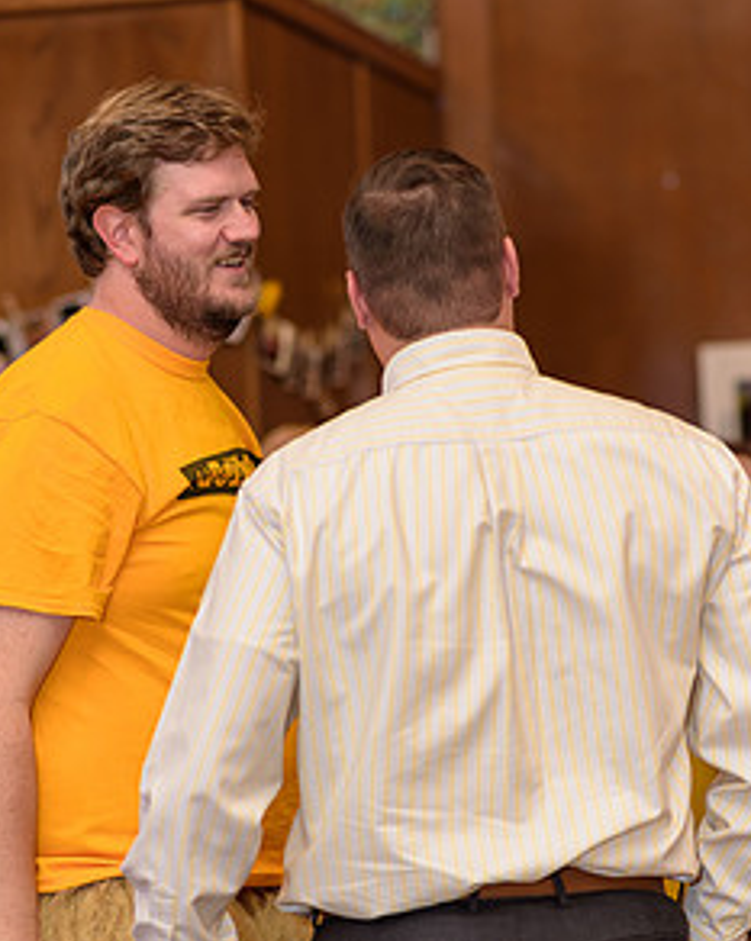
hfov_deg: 12.5
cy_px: 554
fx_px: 3423
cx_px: 313
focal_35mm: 123
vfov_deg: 15.6
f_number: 2.2
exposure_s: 1/125
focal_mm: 85
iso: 320
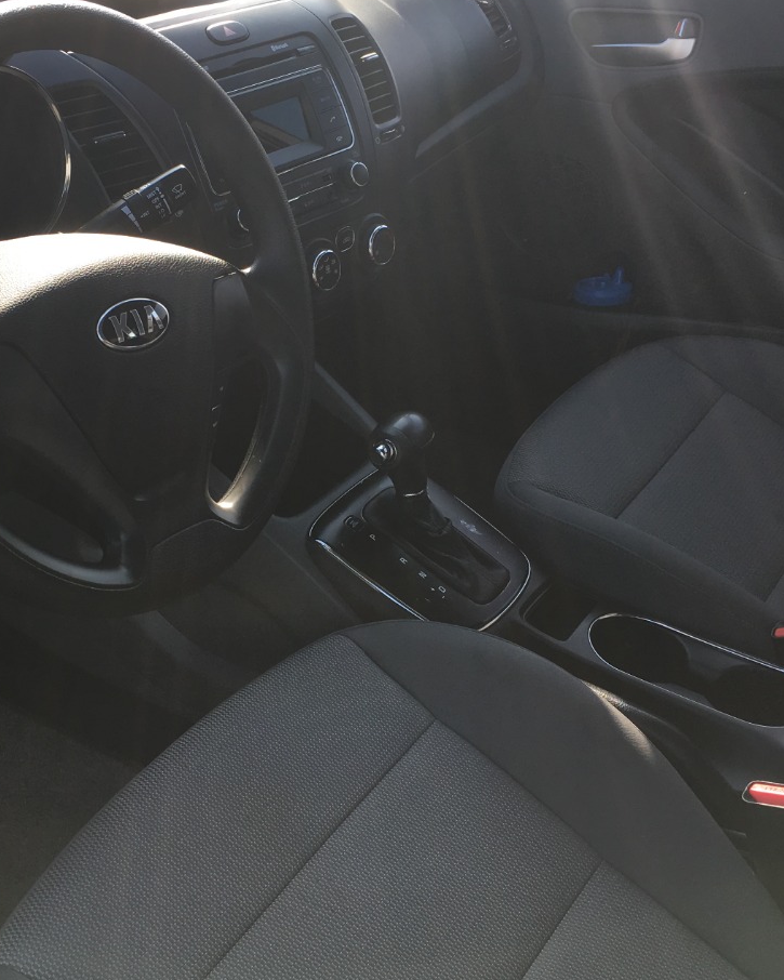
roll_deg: -2.2
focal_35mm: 45
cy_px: 434
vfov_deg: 41.1
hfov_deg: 33.3
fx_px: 1305
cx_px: 295
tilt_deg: -30.3
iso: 25
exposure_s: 1/381
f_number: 2.2
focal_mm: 4.15
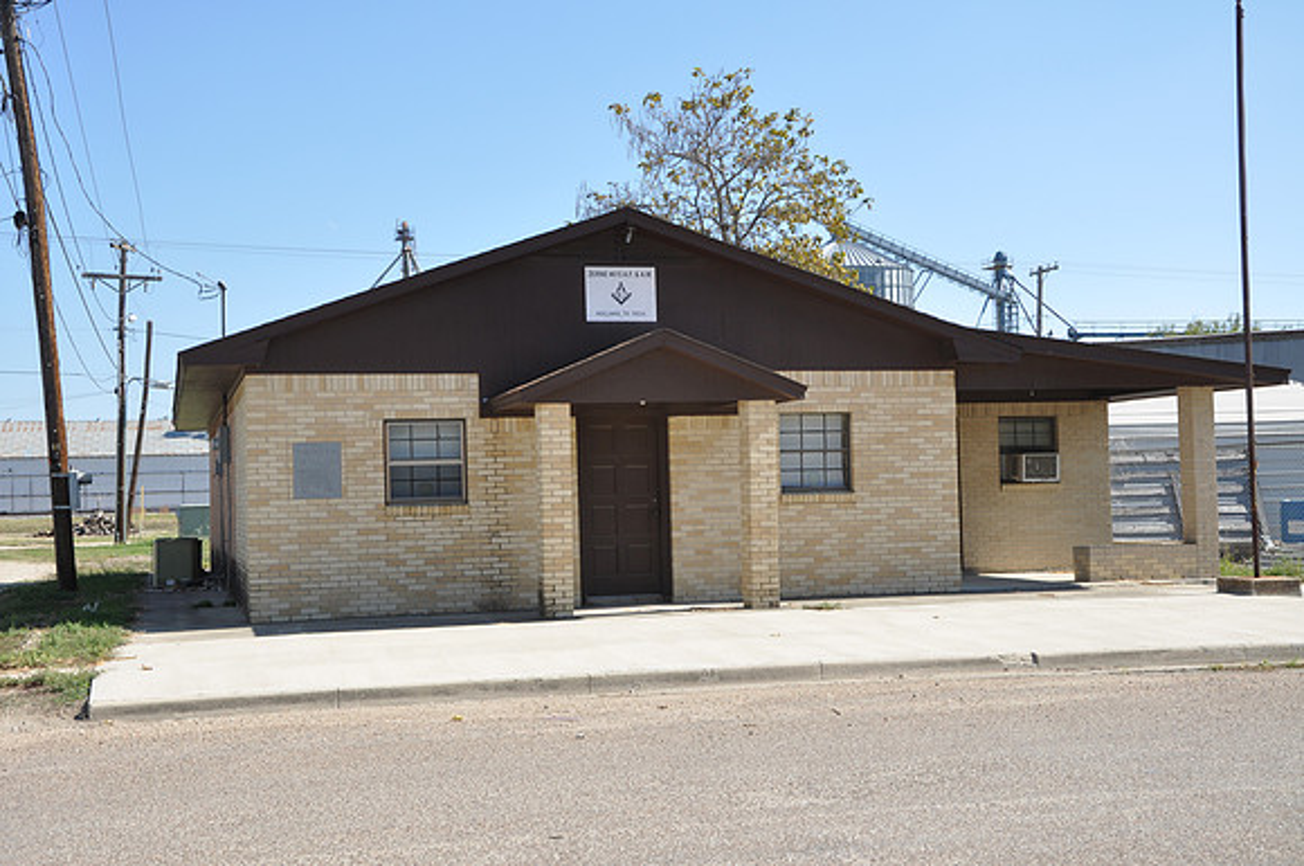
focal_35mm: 48
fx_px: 1736
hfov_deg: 41.2
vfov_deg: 28.0
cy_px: 433
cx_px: 652
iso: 200
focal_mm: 32
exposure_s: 1/200
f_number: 7.1
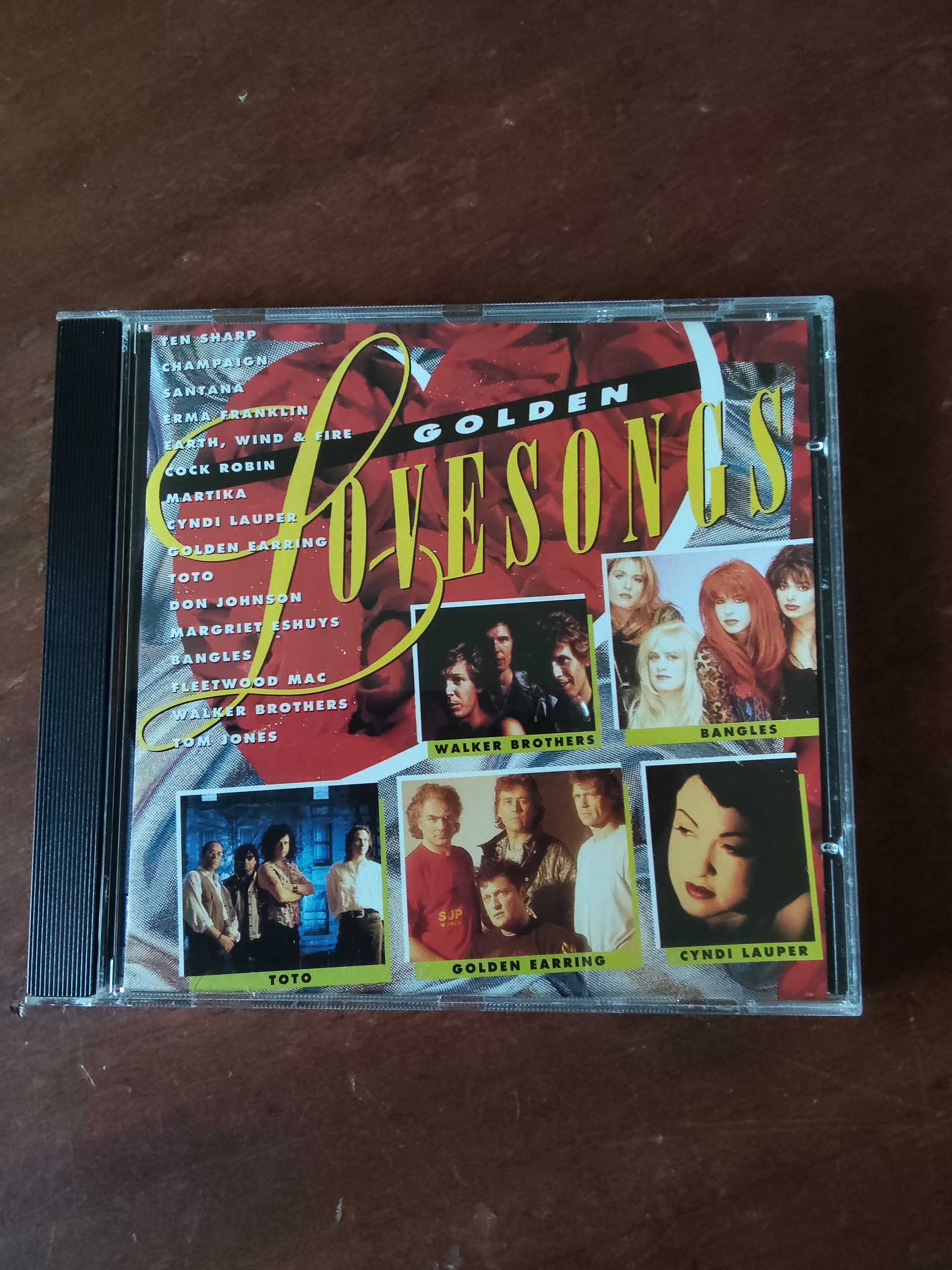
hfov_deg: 53.1
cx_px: 476
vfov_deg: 67.3
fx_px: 953
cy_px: 635
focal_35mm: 26
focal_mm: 2.78
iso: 500
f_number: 2
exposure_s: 1/33.3
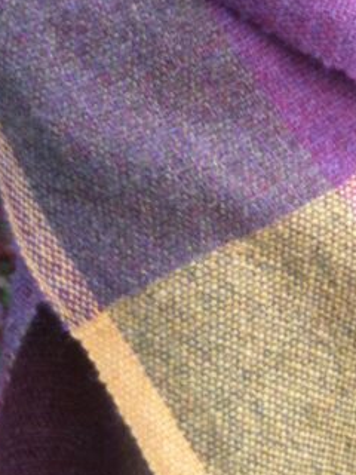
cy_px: 56
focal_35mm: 112
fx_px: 1536
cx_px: 430
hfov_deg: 12.9
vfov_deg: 17.3
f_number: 2.8
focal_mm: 3.85
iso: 80
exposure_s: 1/60
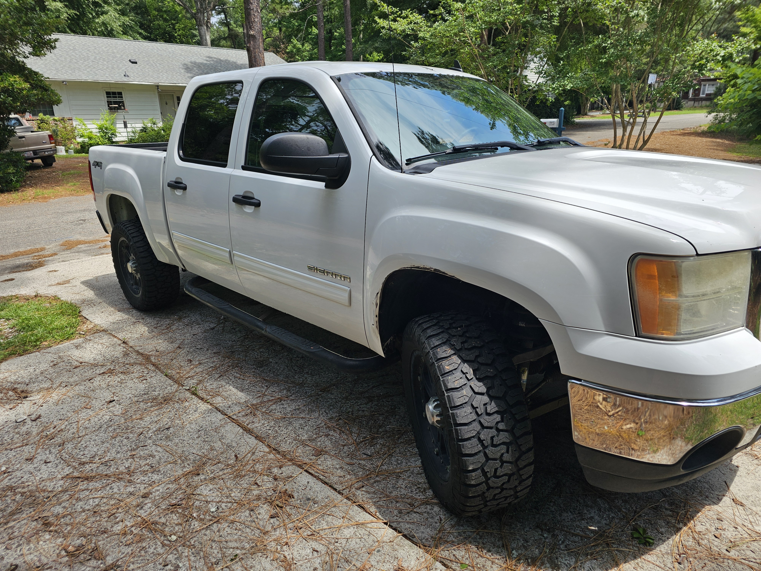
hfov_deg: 73.9
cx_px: 380
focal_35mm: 23
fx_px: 506
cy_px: 286
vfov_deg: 58.9
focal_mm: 6.3
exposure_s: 1/414
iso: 10
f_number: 1.7
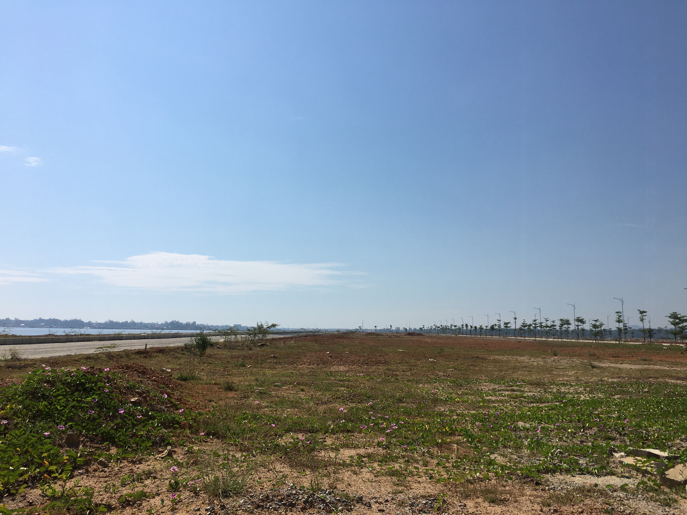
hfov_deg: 61.7
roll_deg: -1.7
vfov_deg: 48.2
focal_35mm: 29
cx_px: 344
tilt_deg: +9.2
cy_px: 258
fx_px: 576
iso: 25
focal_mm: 4.15
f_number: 2.2
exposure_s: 1/3846
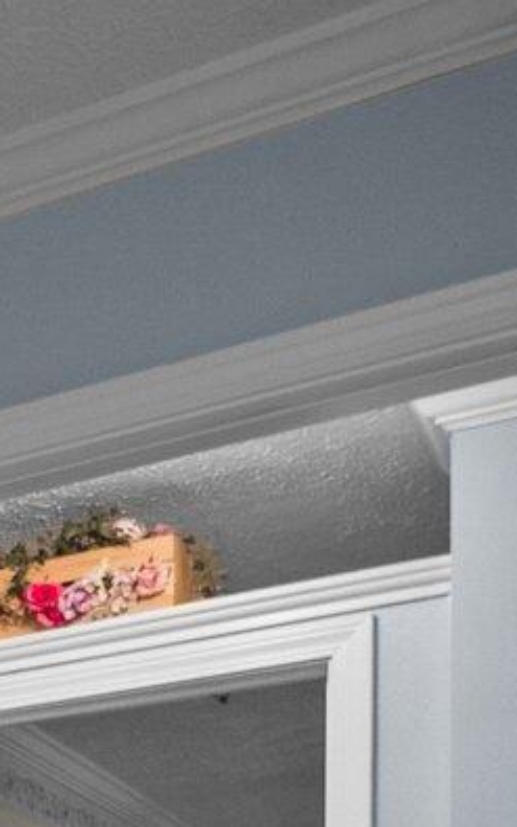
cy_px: 1168
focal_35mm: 77
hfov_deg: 12.0
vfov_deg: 22.8
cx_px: -875
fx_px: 1735
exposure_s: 1/25
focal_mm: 7
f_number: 4
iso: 400
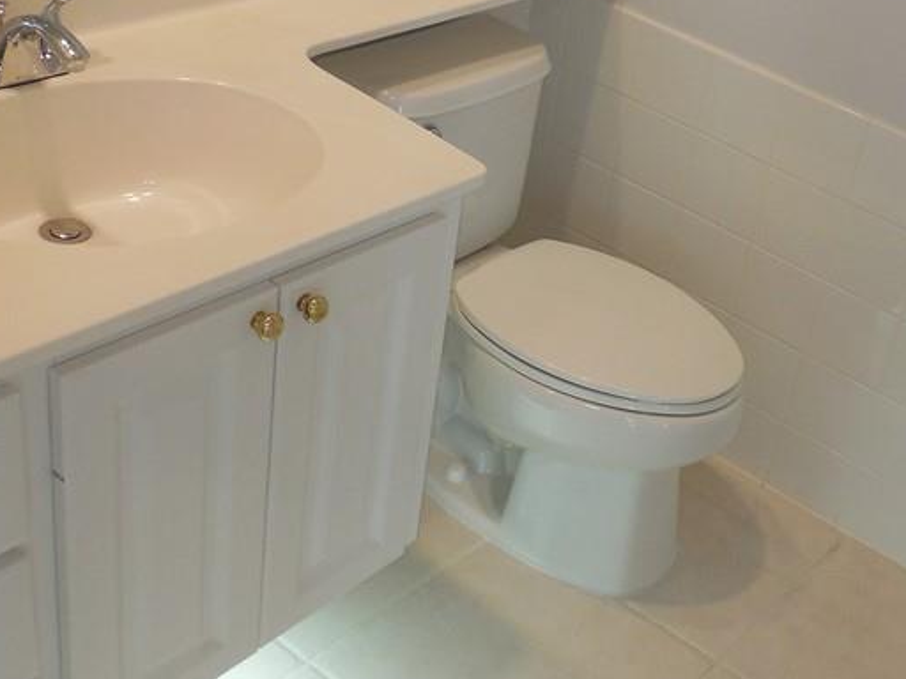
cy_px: 283
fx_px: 1309
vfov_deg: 29.1
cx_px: 685
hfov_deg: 37.2
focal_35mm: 50
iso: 140
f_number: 3.1
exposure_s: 1/30
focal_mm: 4.5
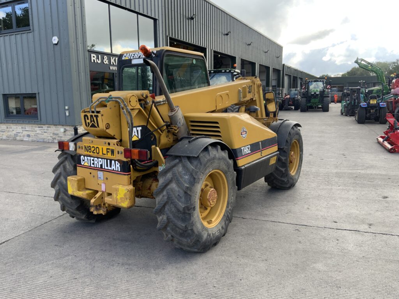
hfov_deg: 61.7
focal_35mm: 29
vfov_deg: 48.2
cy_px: 150
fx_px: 334
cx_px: 200
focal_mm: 3
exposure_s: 1/324
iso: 16
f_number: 1.8
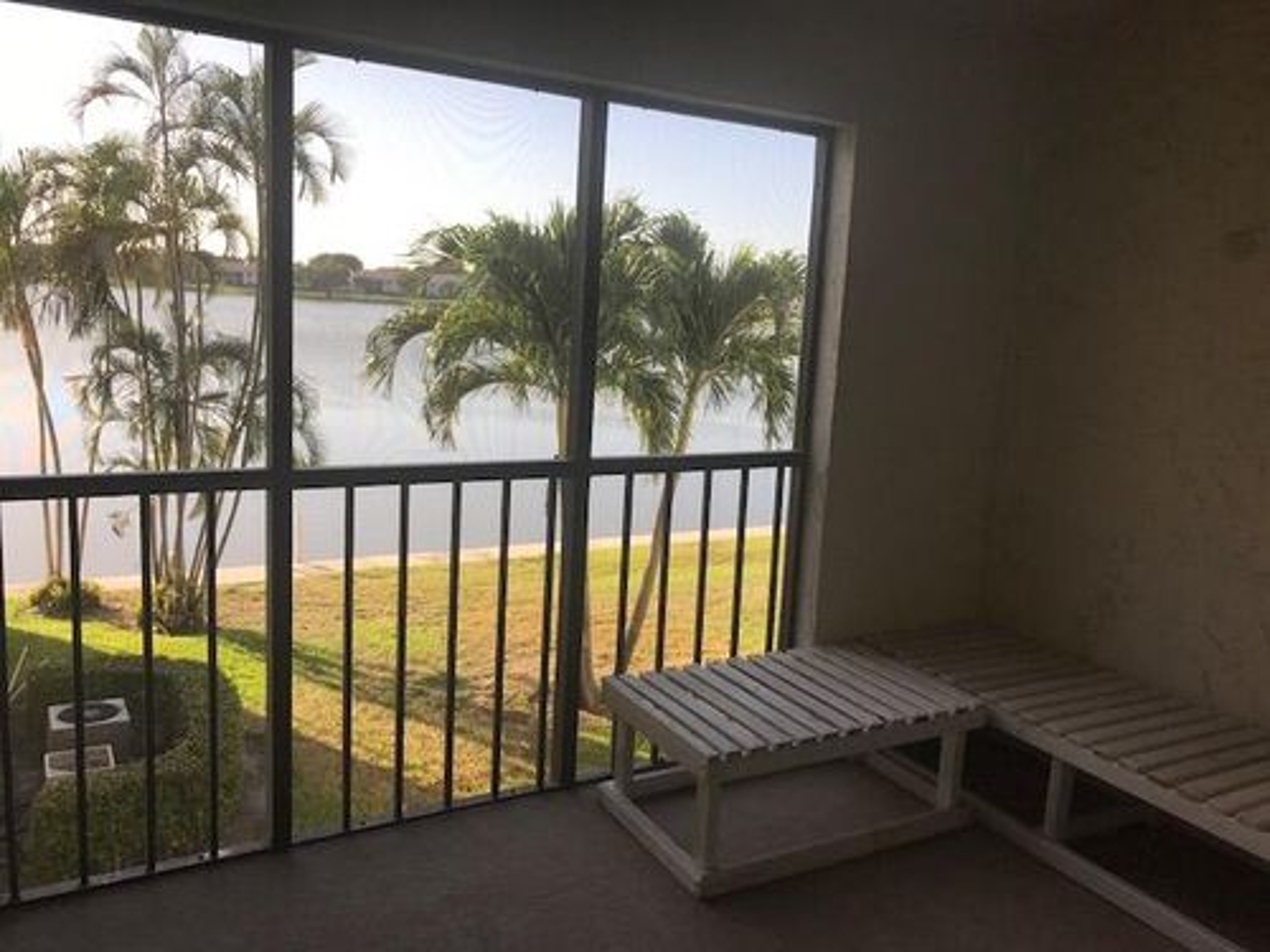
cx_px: 635
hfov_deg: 63.4
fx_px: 1027
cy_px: 476
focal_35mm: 28
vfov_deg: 49.7
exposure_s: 1/725
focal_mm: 3.99
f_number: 1.8
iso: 20
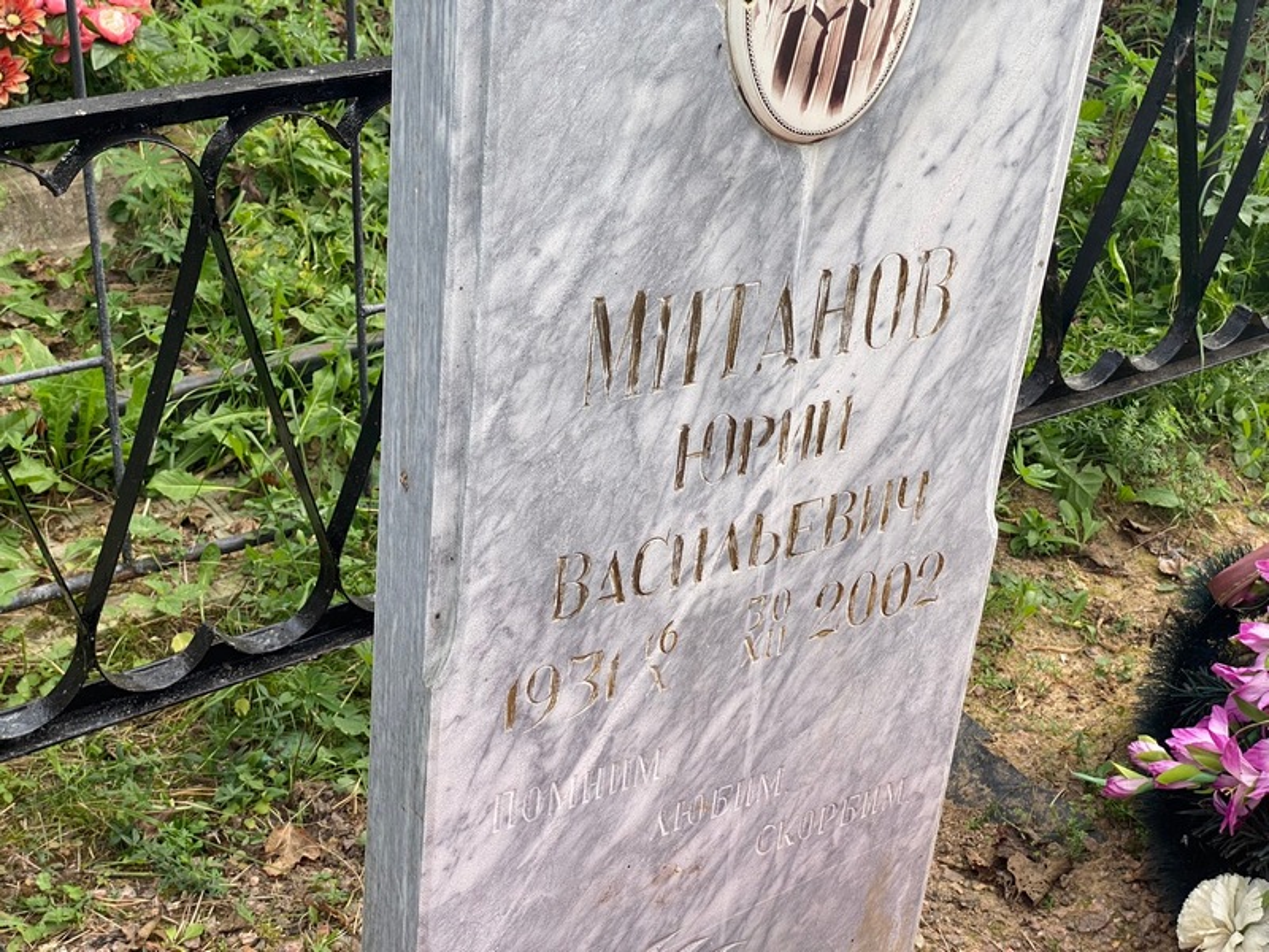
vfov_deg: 28.0
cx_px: 634
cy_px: 476
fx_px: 1906
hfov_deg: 36.8
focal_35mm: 52
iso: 20
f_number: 2
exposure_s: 1/256
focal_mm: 6
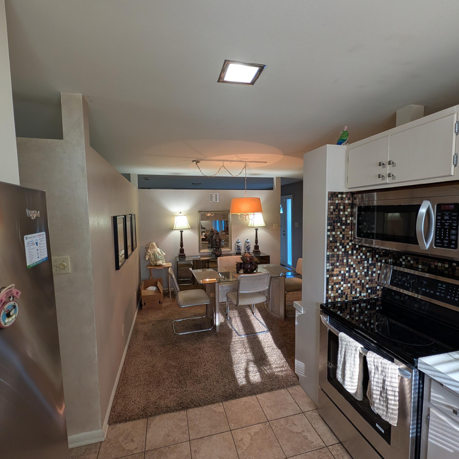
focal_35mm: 15
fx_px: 225
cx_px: 229
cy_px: 232
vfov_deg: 91.1
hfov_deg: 91.1
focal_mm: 2.02
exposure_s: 1/60
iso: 78
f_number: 1.7
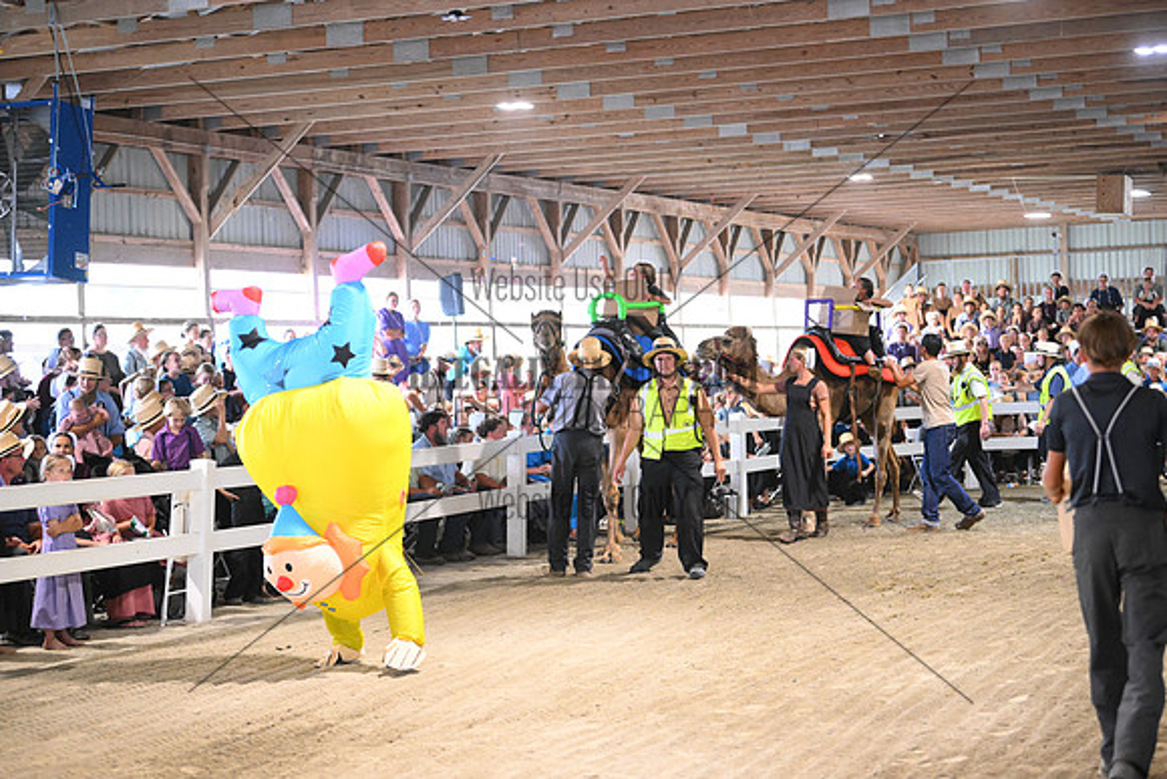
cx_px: 584
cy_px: 390
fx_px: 2270
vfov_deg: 19.5
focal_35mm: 70
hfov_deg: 28.8
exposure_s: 1/487
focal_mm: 70
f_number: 3.2
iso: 6400
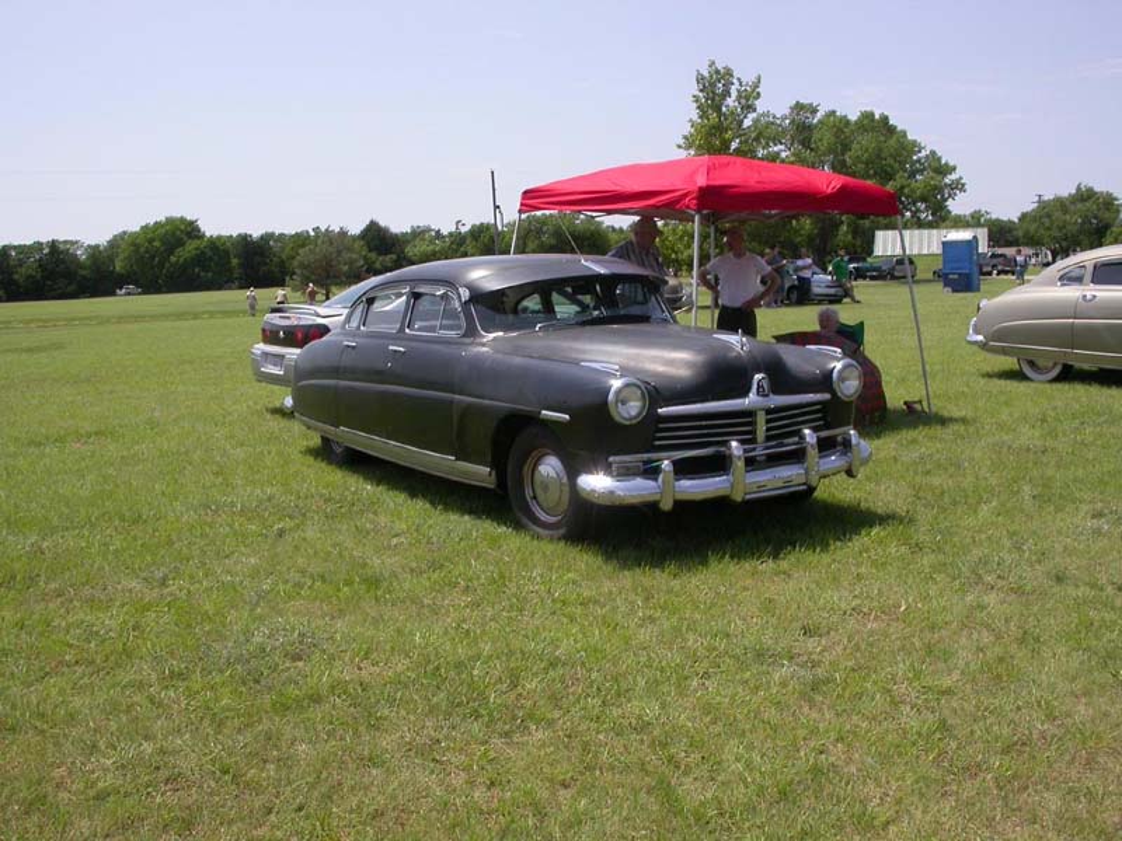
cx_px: 561
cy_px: 420
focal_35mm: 38
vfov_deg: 37.7
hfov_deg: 49.0
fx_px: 1232
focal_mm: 7.85
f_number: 7.5
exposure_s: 1/301
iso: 100
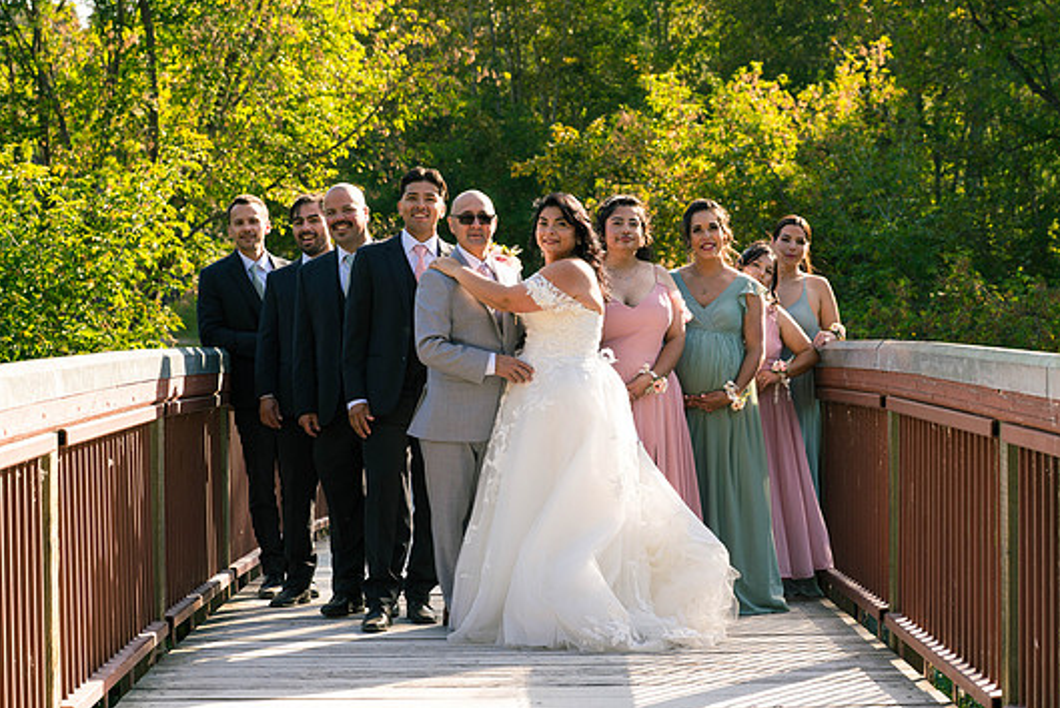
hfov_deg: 25.4
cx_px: 499
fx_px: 2356
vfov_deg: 17.1
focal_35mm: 80
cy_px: 328
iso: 250
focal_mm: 73
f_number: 5.6
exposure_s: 1/250
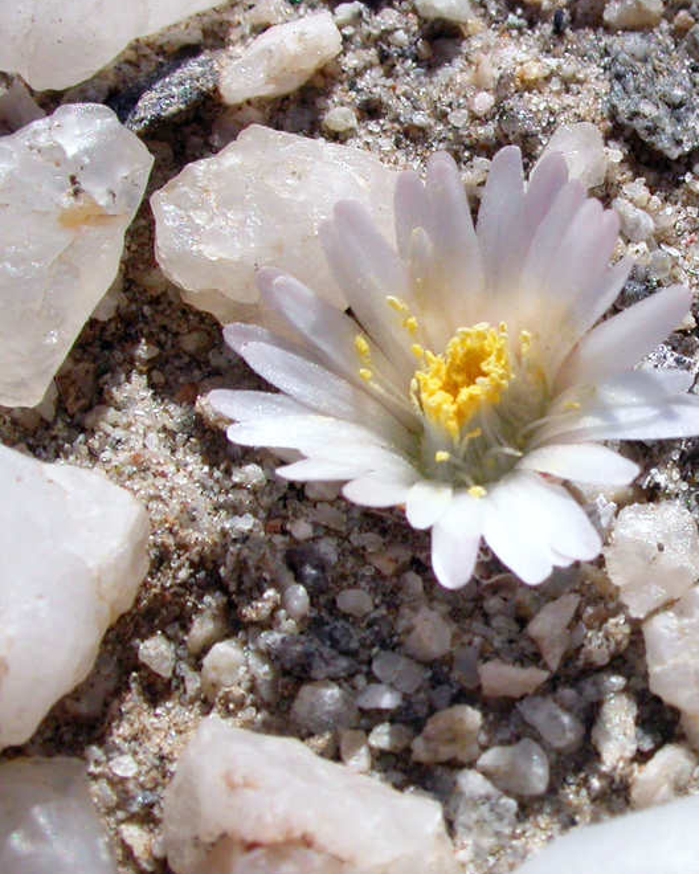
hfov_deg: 15.7
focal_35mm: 96
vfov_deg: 20.0
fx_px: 2483
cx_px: 718
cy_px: 422
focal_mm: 12.2
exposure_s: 1/539
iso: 100
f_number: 7.8
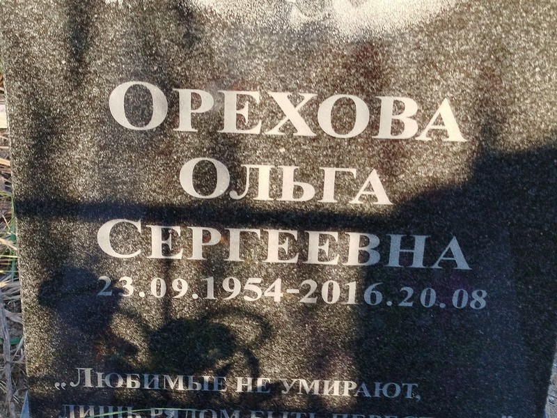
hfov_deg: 58.4
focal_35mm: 31
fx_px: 499
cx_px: 278
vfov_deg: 45.4
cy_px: 209
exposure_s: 1/100
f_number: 1.7
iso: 64
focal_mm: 5.31
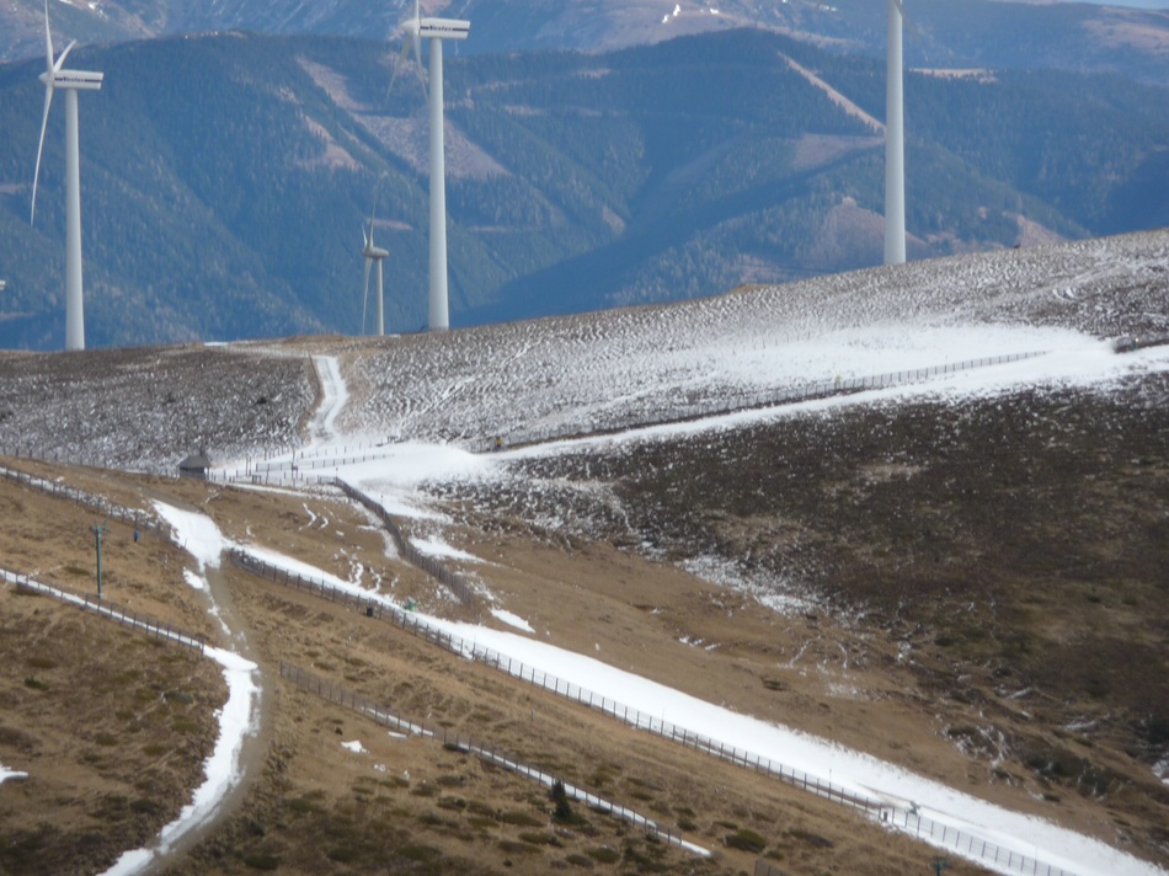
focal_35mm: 280
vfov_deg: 5.3
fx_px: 9453
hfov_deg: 7.1
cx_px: 584
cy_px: 438
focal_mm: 47
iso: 100
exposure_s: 1/320
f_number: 4.9
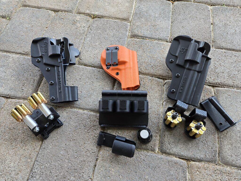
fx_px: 160
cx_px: 120
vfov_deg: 58.9
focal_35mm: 23
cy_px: 90
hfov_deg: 73.9
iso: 50
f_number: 1.8
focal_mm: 5.4
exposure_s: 1/182
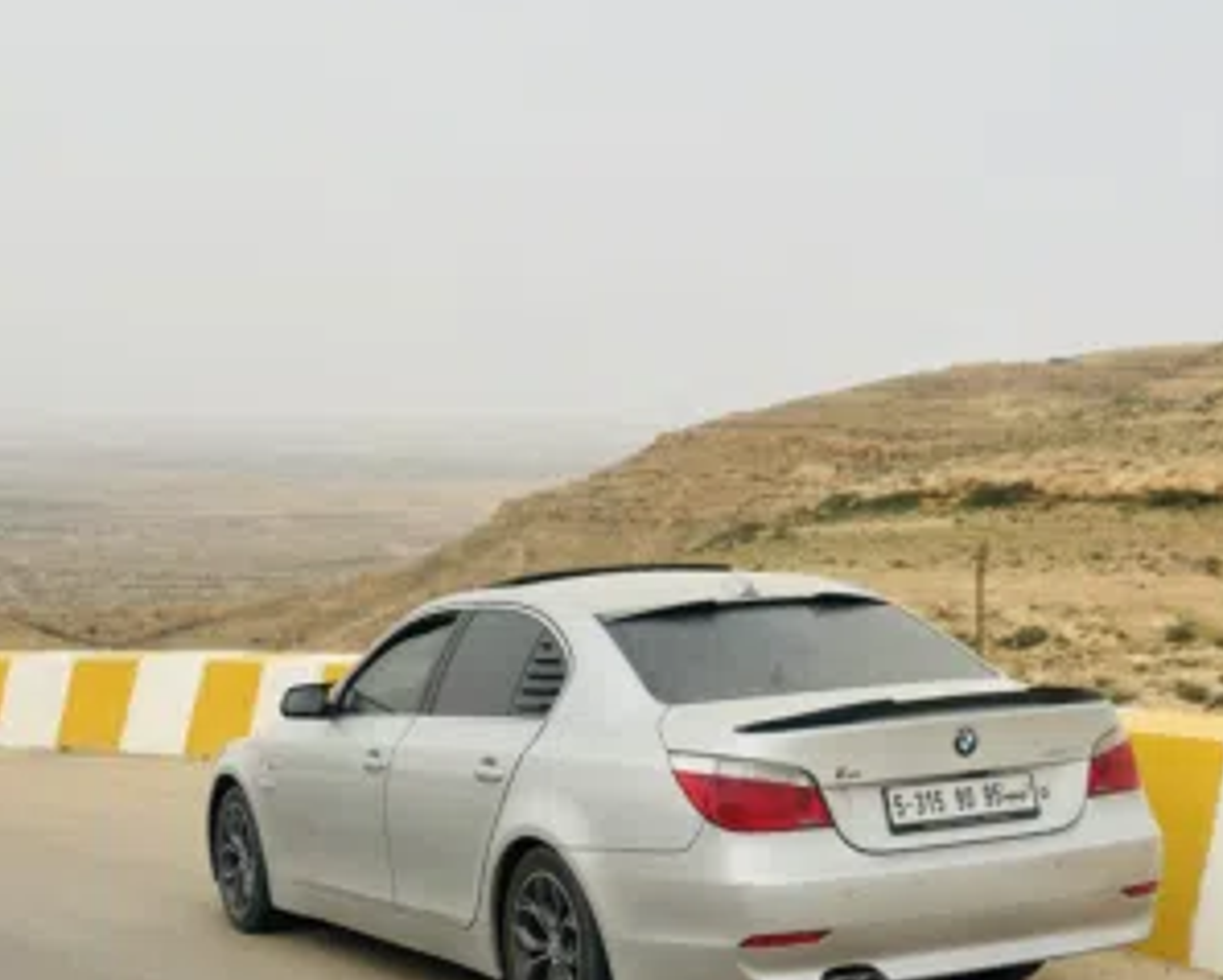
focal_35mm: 63
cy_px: 474
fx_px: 2282
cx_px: 614
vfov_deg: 24.2
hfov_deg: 30.0
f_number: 1.78
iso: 100
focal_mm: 6.86
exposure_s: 1/8929
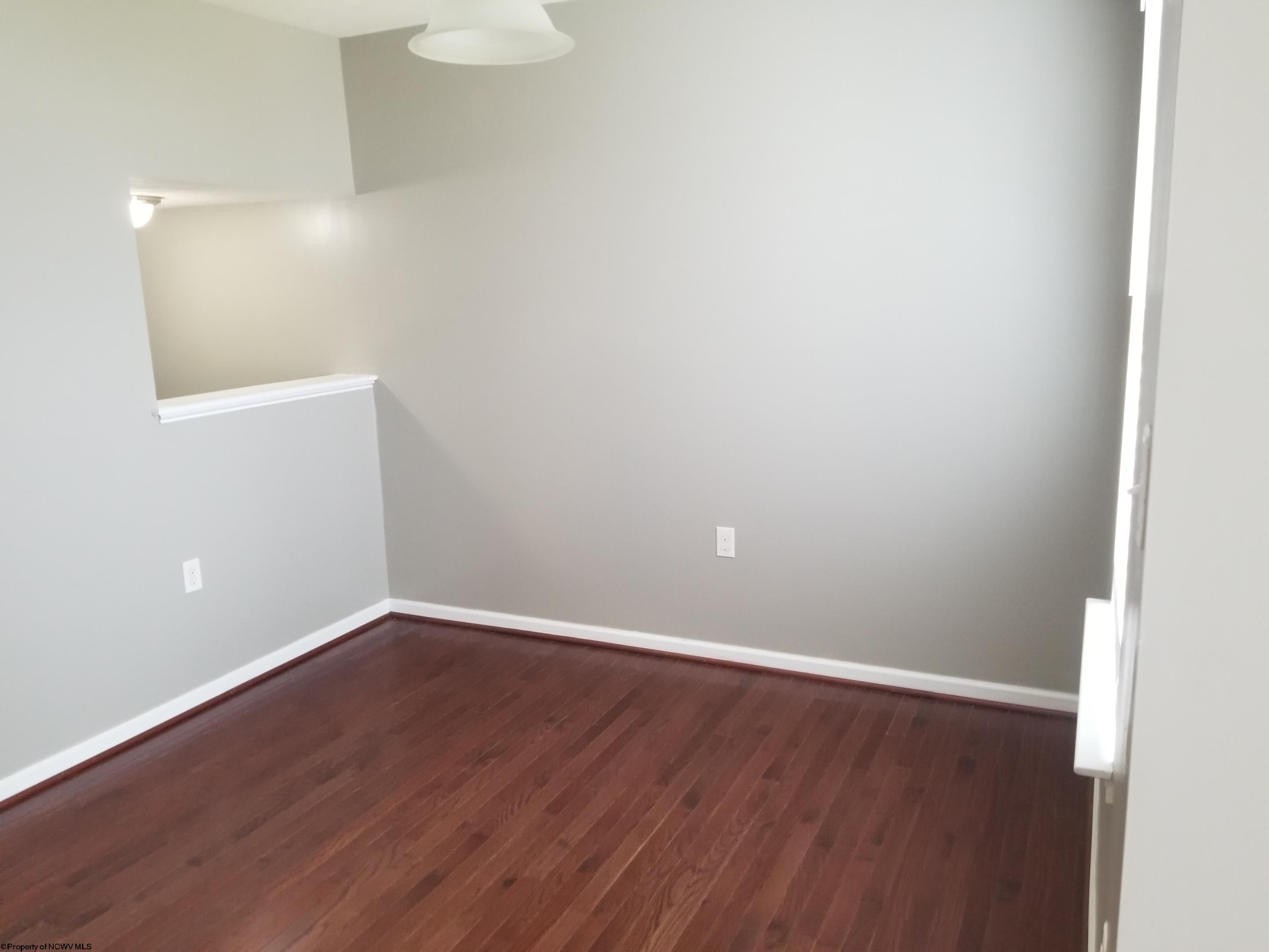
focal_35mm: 26
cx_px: 634
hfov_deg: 67.3
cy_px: 476
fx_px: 953
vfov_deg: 53.1
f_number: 1.7
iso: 200
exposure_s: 1/30
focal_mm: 4.3
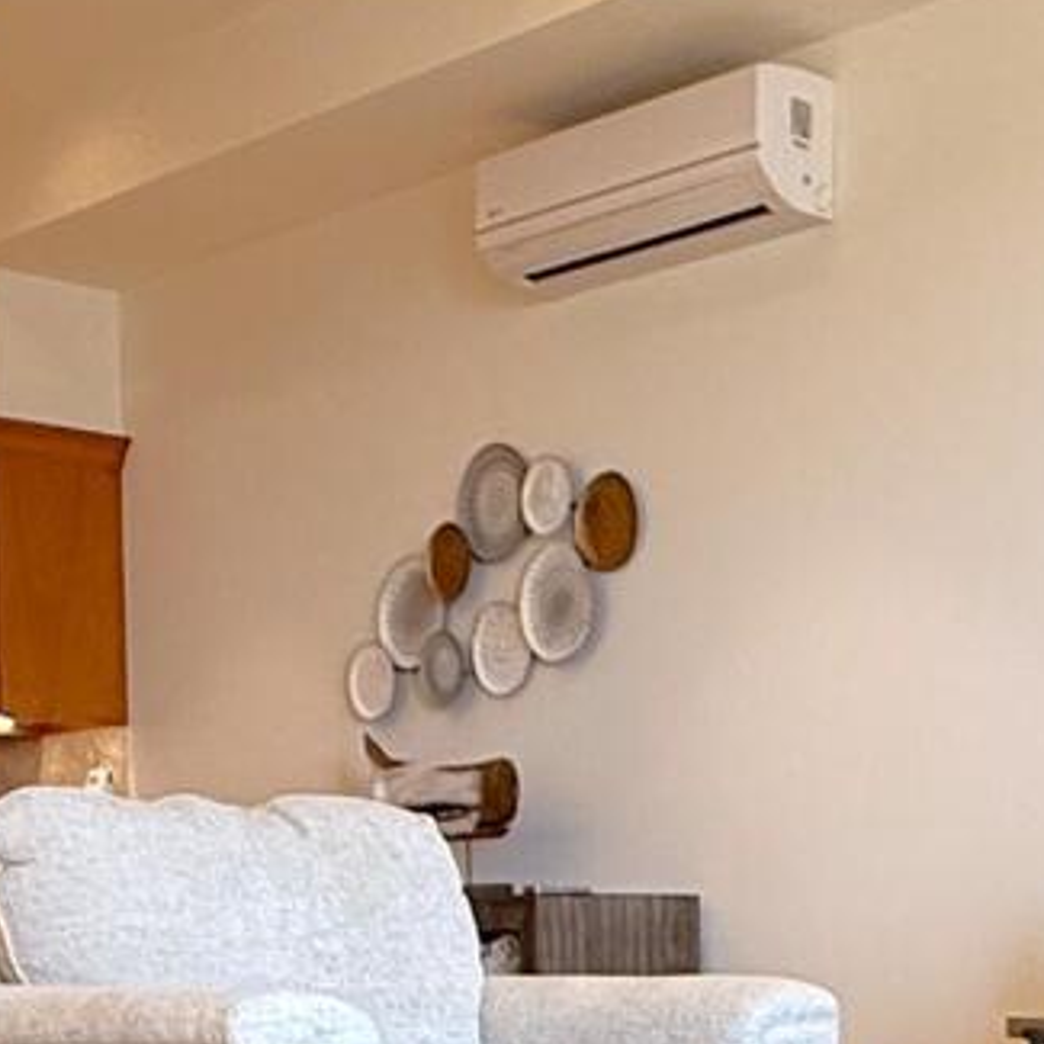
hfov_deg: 22.6
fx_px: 2491
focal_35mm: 73
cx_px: 1089
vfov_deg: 22.8
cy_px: 1034
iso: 125
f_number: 2.2
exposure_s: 1/120
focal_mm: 2.22
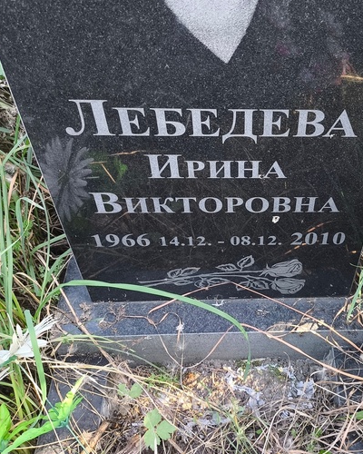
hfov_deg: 37.2
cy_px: 202
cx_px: 276
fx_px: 524
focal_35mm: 39
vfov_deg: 46.8
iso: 100
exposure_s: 1/50
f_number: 1.7
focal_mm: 4.71
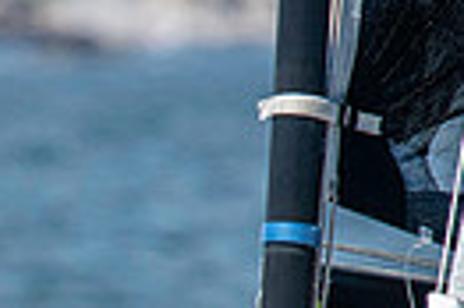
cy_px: 568
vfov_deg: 0.7
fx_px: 26389
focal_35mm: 2050
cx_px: -545
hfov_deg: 1.0
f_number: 5.6
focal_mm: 300
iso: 320
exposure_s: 1/2000
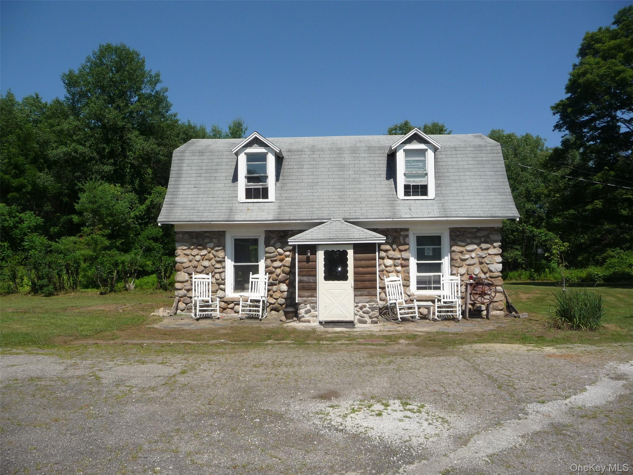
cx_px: 316
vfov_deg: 49.7
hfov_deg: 63.4
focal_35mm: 28
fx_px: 512
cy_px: 238
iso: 100
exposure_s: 1/320
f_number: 8
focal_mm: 4.7
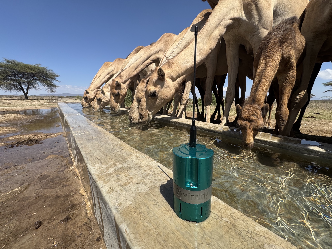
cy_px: 124
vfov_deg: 85.7
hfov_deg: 102.1
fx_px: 134
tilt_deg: -11.7
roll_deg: +0.2
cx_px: 166
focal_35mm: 14
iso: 50
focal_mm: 2.22
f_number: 2.2
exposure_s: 1/1789
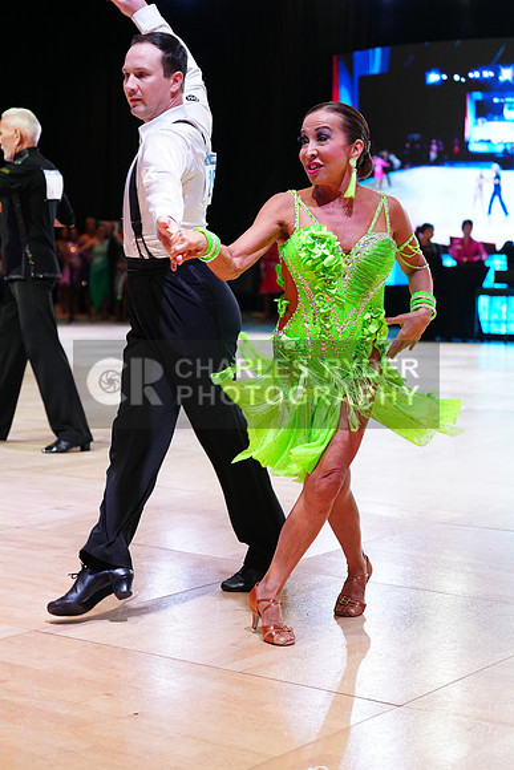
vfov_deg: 28.8
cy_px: 385
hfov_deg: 19.5
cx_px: 257
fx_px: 1498
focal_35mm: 70
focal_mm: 70
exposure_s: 1/250
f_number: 4
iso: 2500
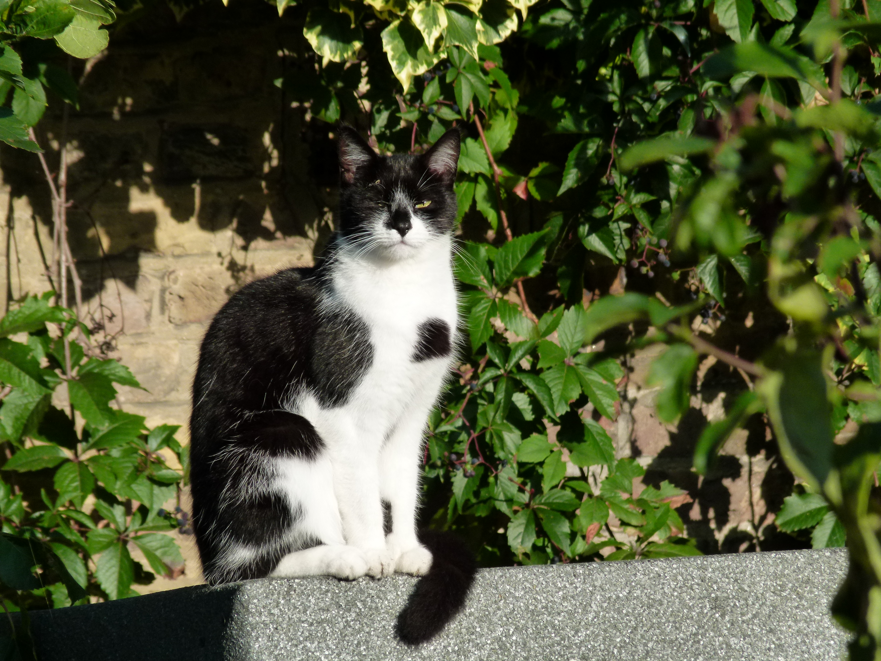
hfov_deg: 3.3
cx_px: 440
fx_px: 15270
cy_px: 330
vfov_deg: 2.5
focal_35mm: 600
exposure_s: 1/400
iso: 160
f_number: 5.2
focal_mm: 108
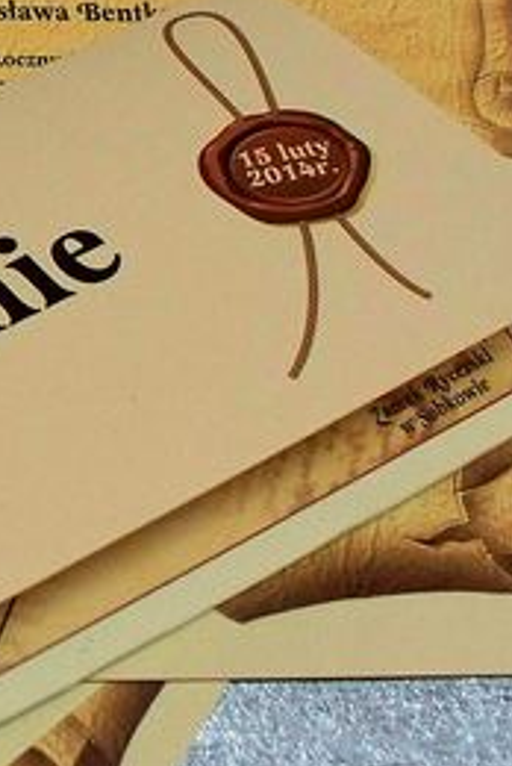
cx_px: -330
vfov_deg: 17.7
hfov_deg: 11.3
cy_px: 209
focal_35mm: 115
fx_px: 2447
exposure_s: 1/60
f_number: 2.8
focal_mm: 7.54
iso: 250
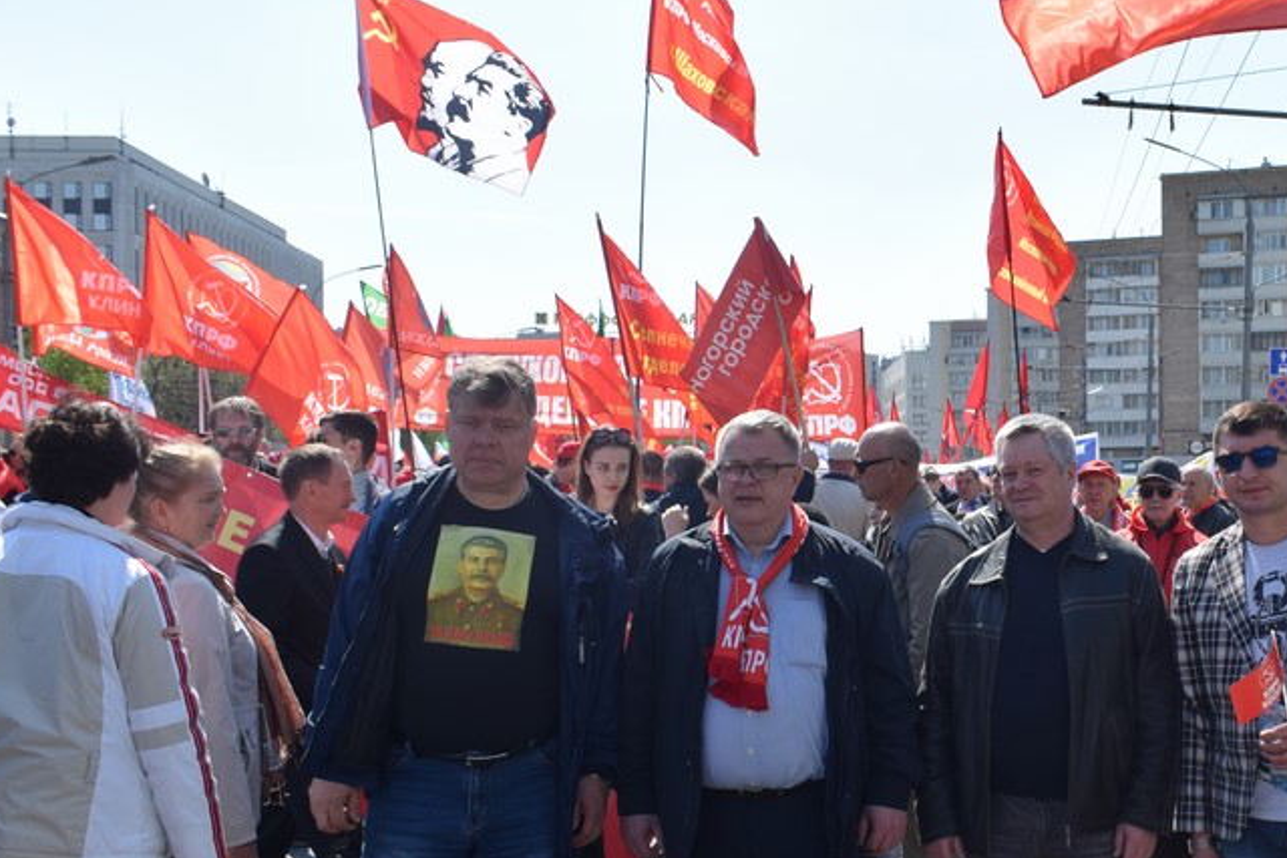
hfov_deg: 36.0
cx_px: 971
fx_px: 1931
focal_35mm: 54
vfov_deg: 25.0
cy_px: 524
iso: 200
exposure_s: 1/320
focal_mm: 20
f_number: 9
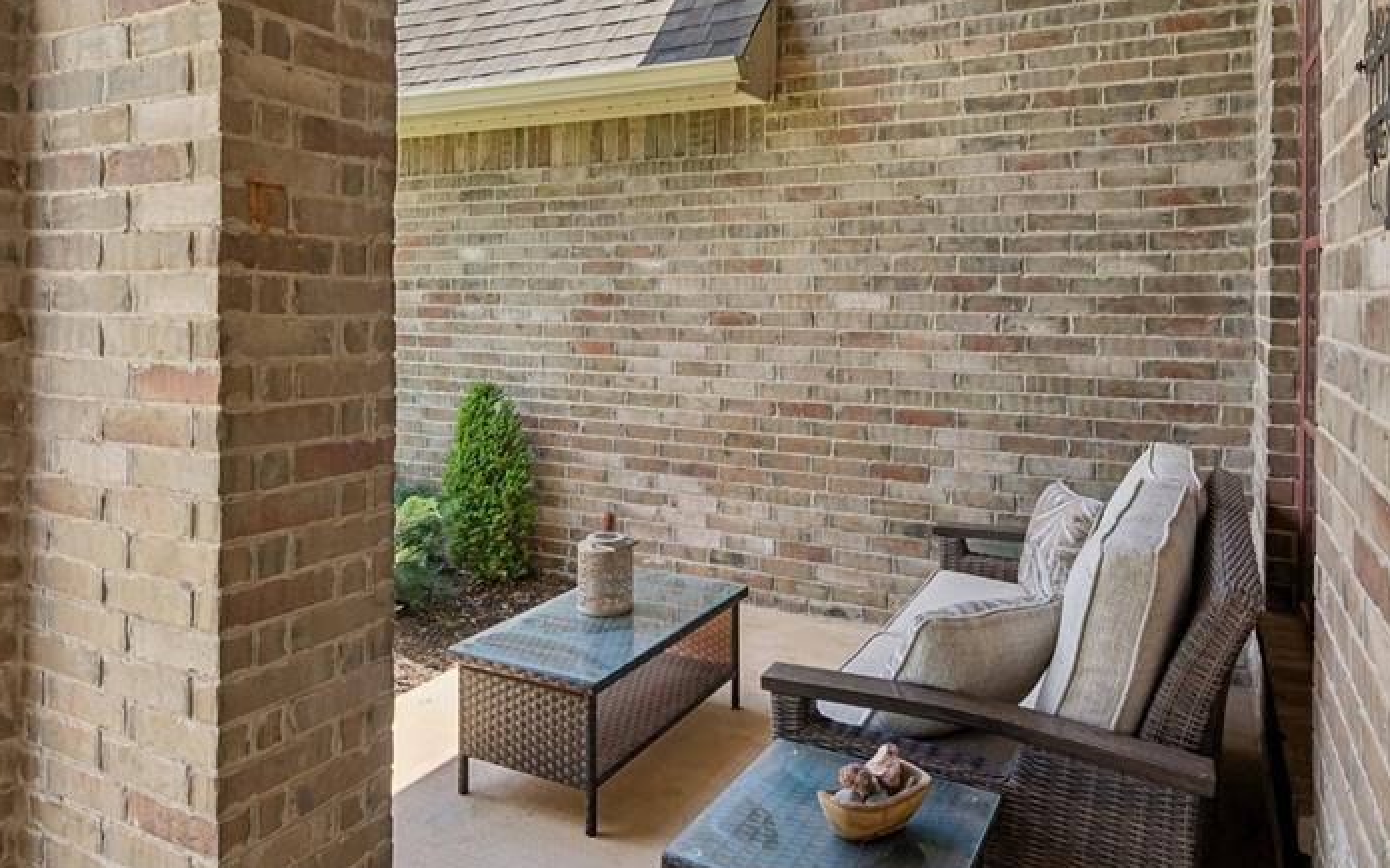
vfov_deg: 50.1
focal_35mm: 24
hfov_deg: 74.8
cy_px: 290
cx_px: 697
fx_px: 909
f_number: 8
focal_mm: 16
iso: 200
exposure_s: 1/100
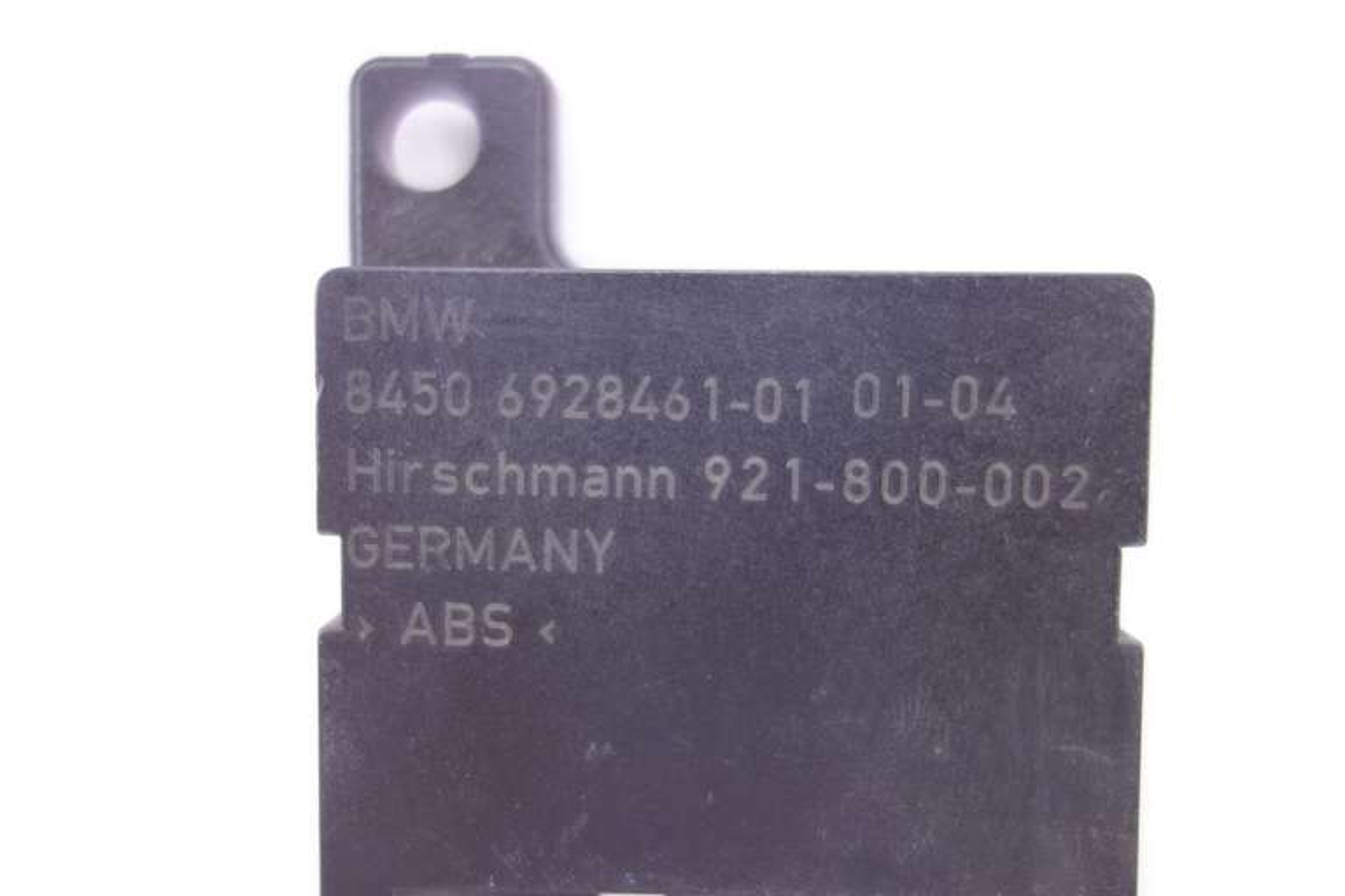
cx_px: 672
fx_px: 1046
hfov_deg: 65.5
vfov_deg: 46.4
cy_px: 448
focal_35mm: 28
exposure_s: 1/40
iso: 125
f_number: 1.8
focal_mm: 10.4
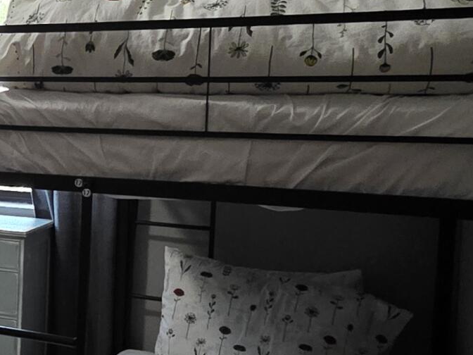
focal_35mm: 58
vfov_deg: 25.2
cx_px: -229
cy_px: 159
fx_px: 793
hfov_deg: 25.4
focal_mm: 2.2
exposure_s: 1/60
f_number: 1.9
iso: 1000
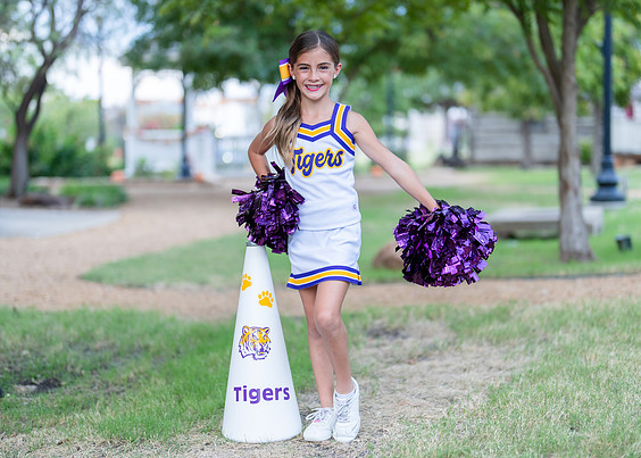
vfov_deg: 24.5
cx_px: 335
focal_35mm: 58
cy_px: 231
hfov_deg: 33.8
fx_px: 1056
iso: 200
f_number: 1.2
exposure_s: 1/400
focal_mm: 50
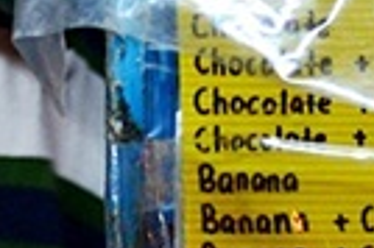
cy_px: 506
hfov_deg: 6.0
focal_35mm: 335
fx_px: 3476
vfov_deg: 4.0
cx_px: 793
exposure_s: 1/25
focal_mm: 40
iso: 1250
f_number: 5.3
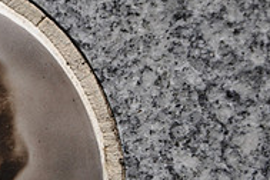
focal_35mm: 483
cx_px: -76
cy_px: 194
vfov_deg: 2.8
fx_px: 3619
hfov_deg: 4.3
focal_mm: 105
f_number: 8
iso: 200
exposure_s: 1/250
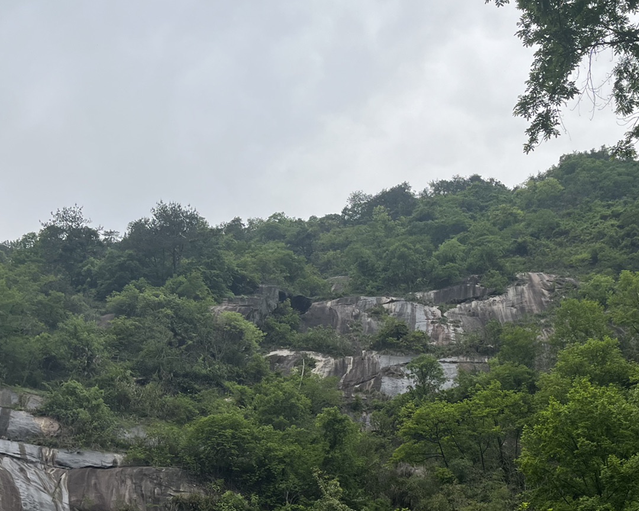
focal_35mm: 47
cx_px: 402
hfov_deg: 39.3
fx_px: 889
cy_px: 337
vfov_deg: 31.9
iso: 50
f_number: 1.6
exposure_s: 1/1266
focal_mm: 5.1
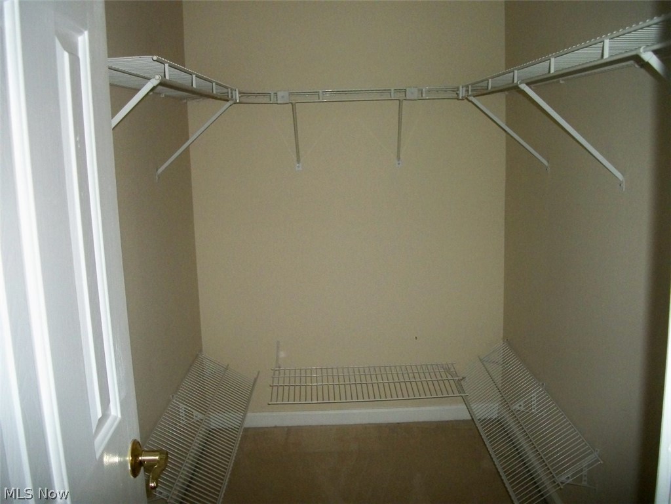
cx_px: 336
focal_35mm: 32
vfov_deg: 44.2
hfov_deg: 56.8
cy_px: 252
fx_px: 620
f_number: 2.9
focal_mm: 5.7
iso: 250
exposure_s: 1/125
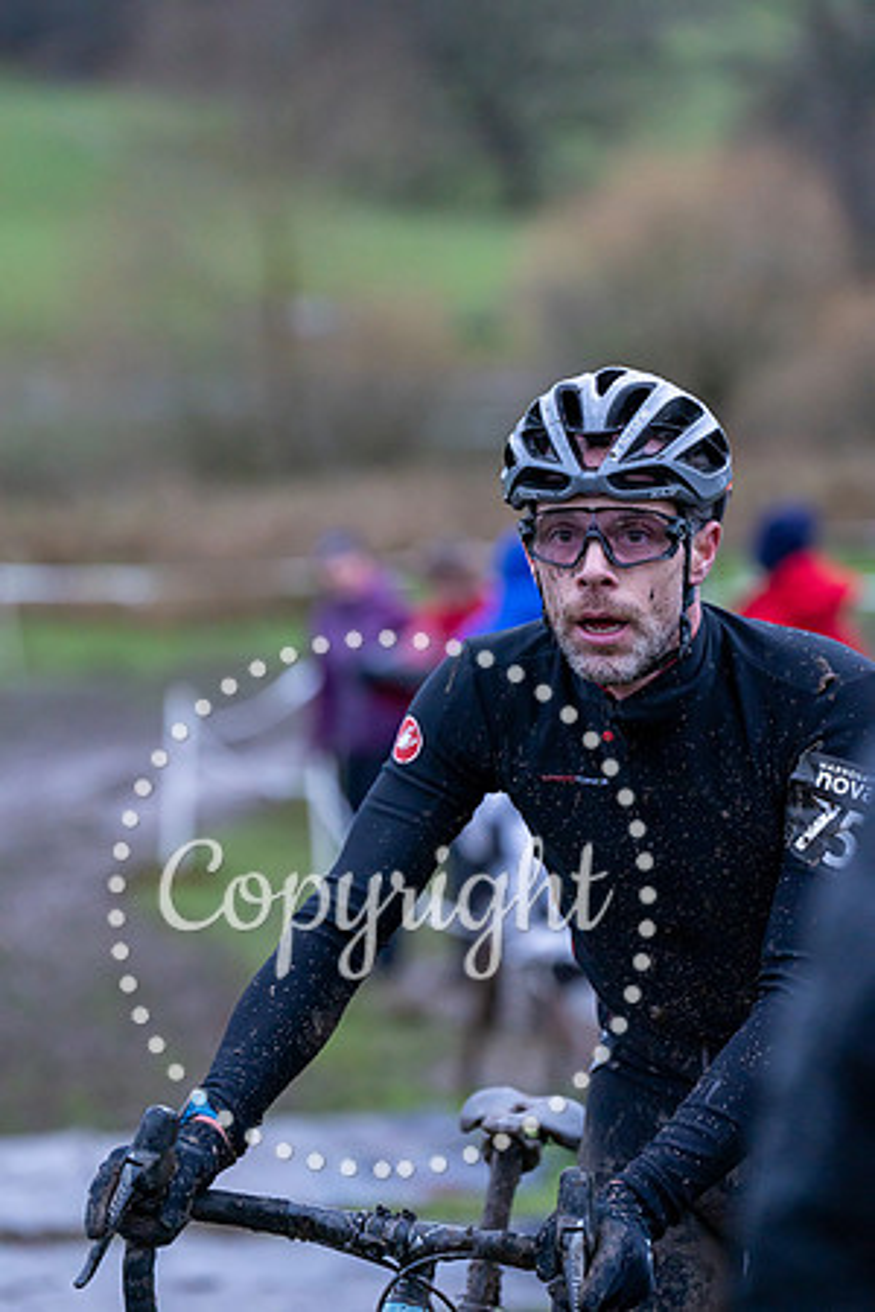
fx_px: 6125
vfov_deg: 12.2
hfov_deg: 8.2
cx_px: 438
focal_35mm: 168
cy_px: 656
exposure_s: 1/500
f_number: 4
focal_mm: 168
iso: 6400
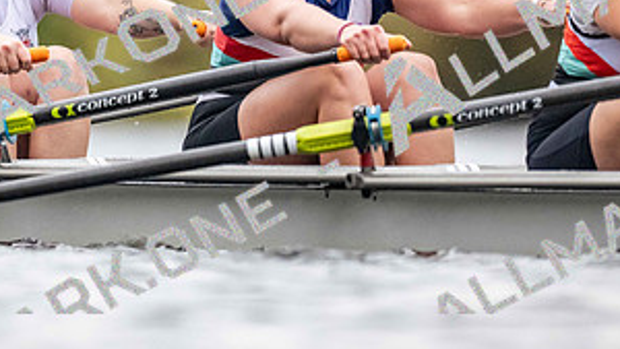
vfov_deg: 1.0
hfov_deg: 1.8
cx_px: 207
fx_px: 20015
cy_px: -40
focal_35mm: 1217
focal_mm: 600
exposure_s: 1/2500
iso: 4500
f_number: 4
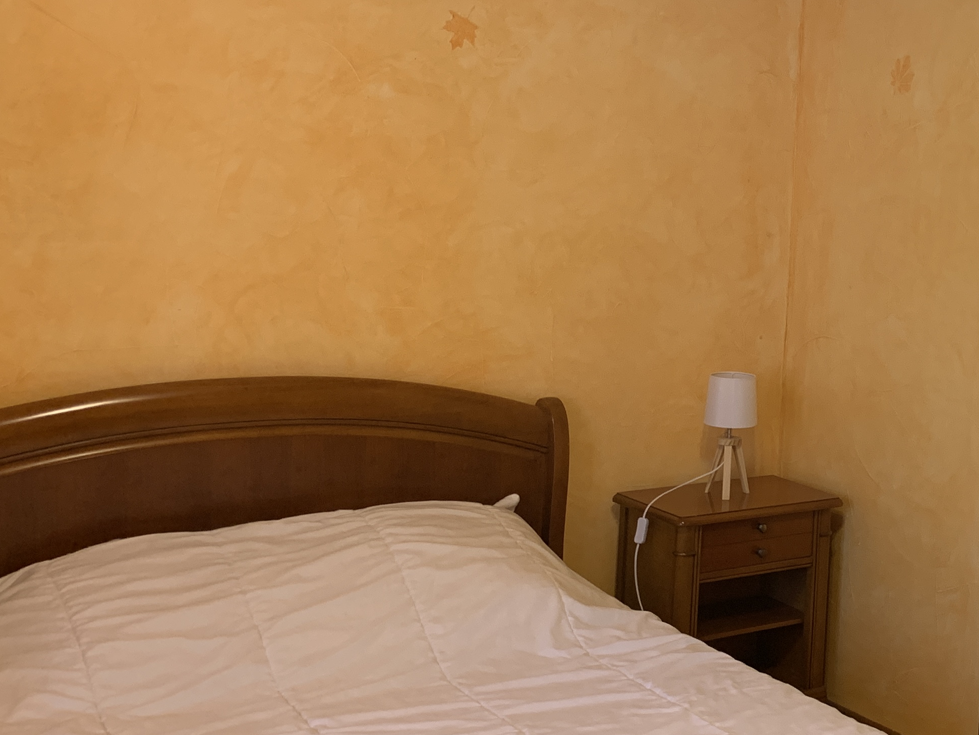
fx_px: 1527
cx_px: 932
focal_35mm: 54
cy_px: 299
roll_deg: -2.8
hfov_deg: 33.2
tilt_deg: -4.7
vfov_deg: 27.0
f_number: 1.8
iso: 100
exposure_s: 1/50
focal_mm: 4.25
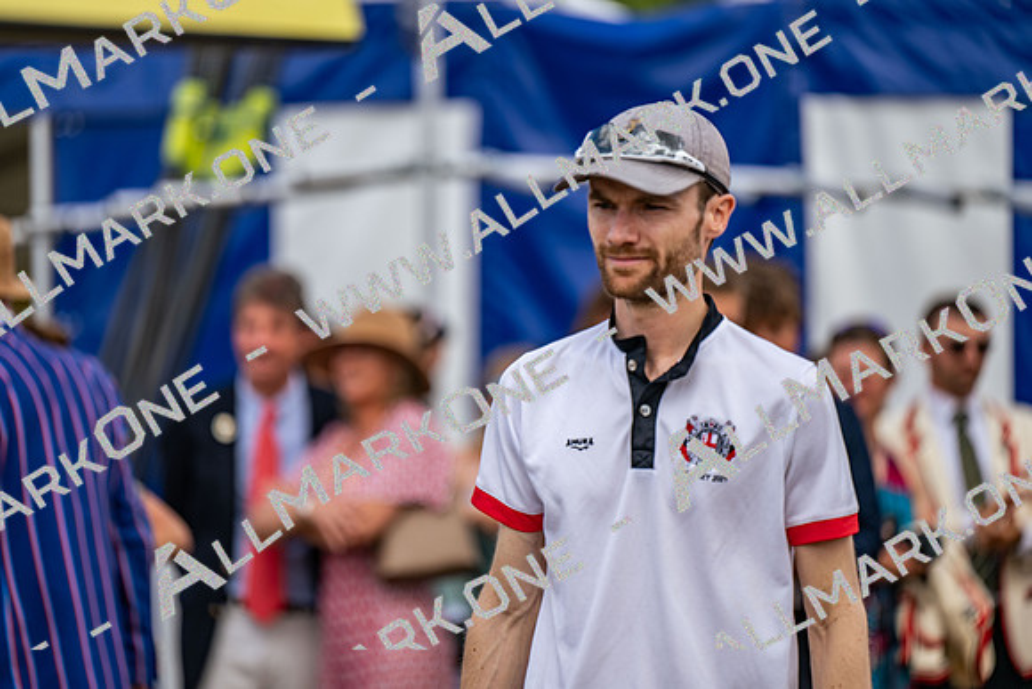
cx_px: 516
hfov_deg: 10.3
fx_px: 5734
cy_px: 344
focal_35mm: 200
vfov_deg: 6.9
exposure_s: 1/2000
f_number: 2.8
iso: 160
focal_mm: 200
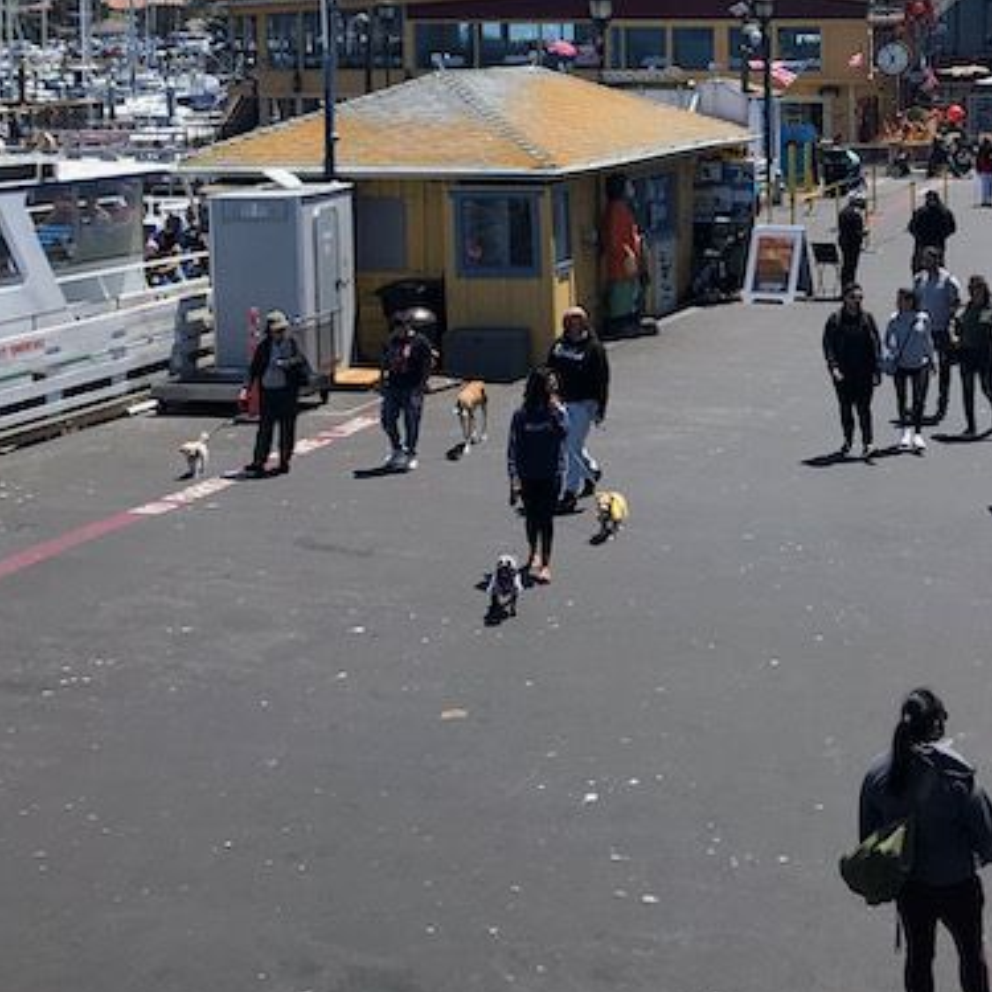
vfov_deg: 25.3
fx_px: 2140
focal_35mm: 66
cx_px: 841
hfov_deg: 25.5
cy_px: 108
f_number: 1.8
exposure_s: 1/1869
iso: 20
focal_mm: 3.99
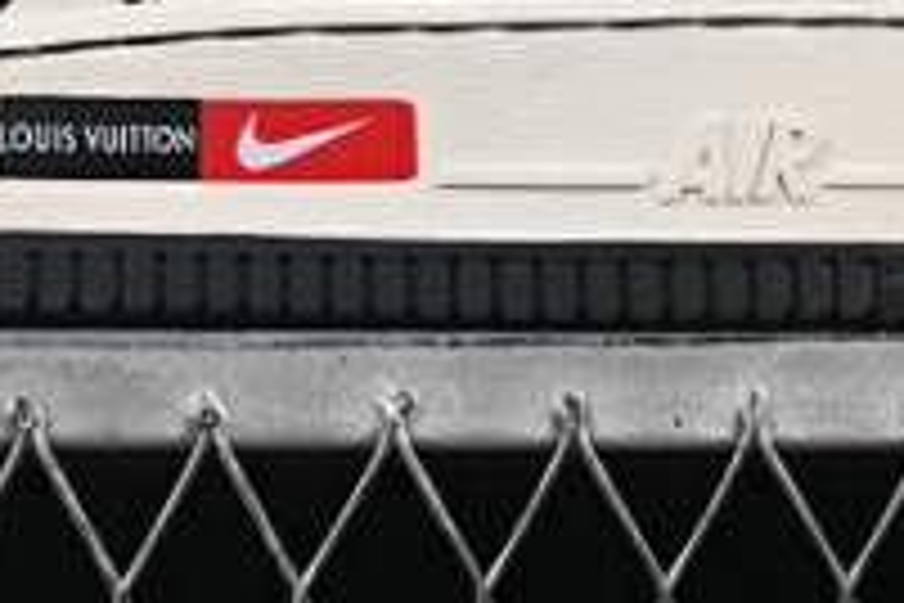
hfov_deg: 7.5
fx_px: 6830
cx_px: -63
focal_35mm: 272
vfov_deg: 5.0
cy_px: -351
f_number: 8
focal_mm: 50
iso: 160
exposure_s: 1/80
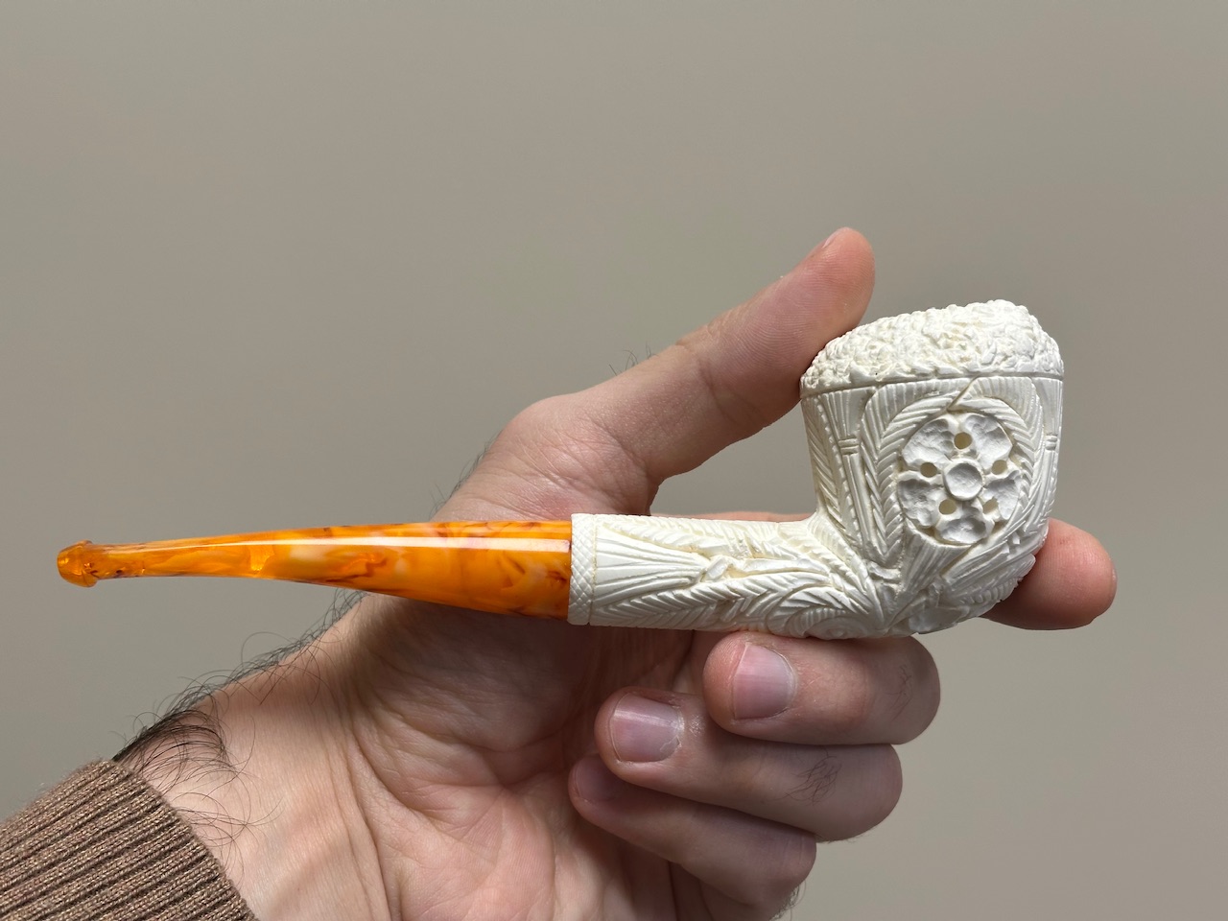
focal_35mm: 48
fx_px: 1703
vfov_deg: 30.3
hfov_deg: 39.7
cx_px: 614
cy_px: 460
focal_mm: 6.86
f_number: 1.78
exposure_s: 1/100
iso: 50
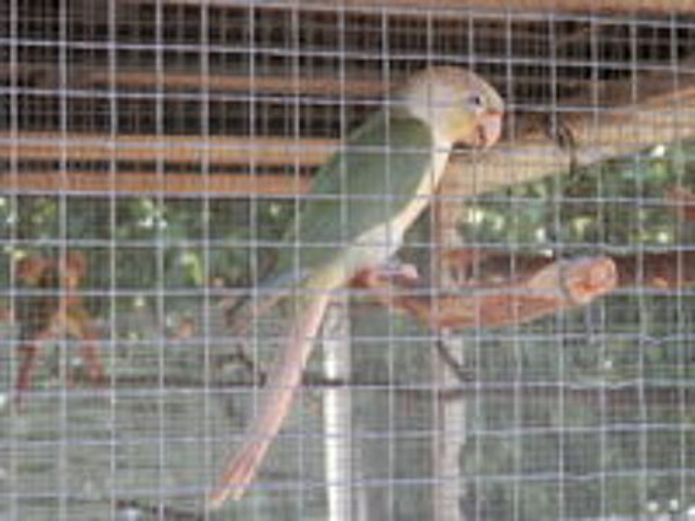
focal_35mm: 73
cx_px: 348
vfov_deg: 20.2
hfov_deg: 26.7
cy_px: 260
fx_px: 1466
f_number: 4.5
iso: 160
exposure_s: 1/100
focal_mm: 13.1
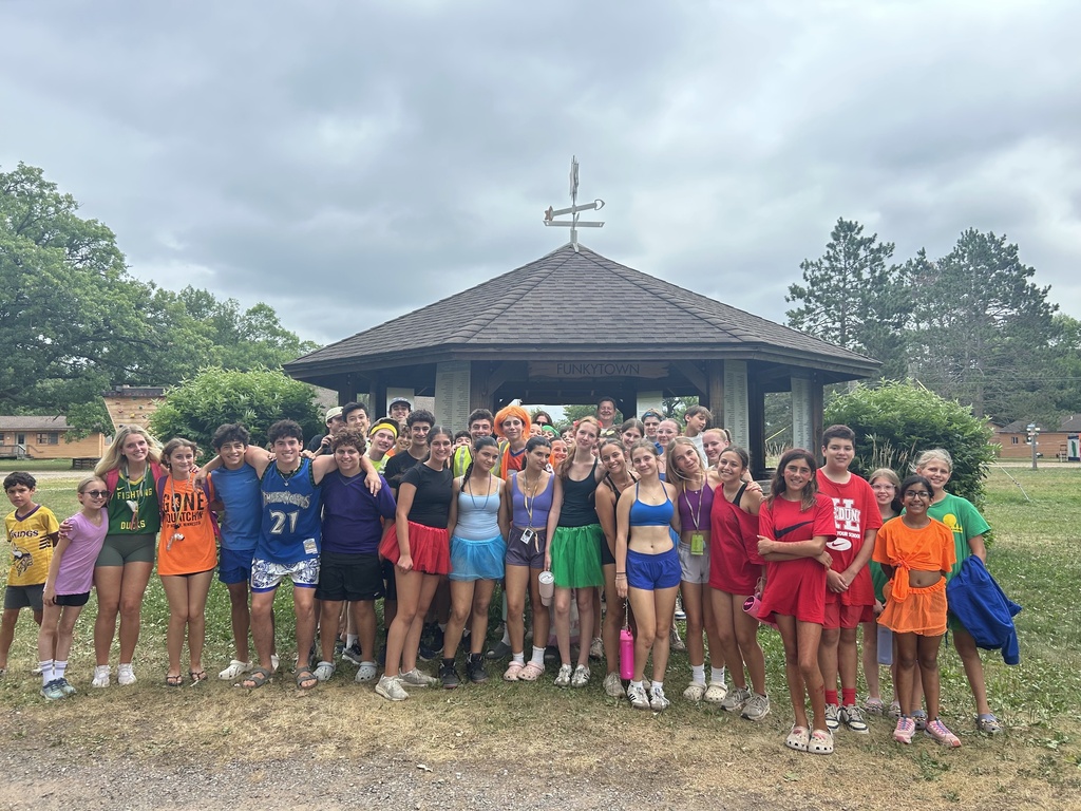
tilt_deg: +2.7
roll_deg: +0.5
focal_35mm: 26
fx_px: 812
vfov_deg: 53.1
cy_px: 406
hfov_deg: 67.3
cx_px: 540
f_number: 1.5
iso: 50
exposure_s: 1/2841
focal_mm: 5.7
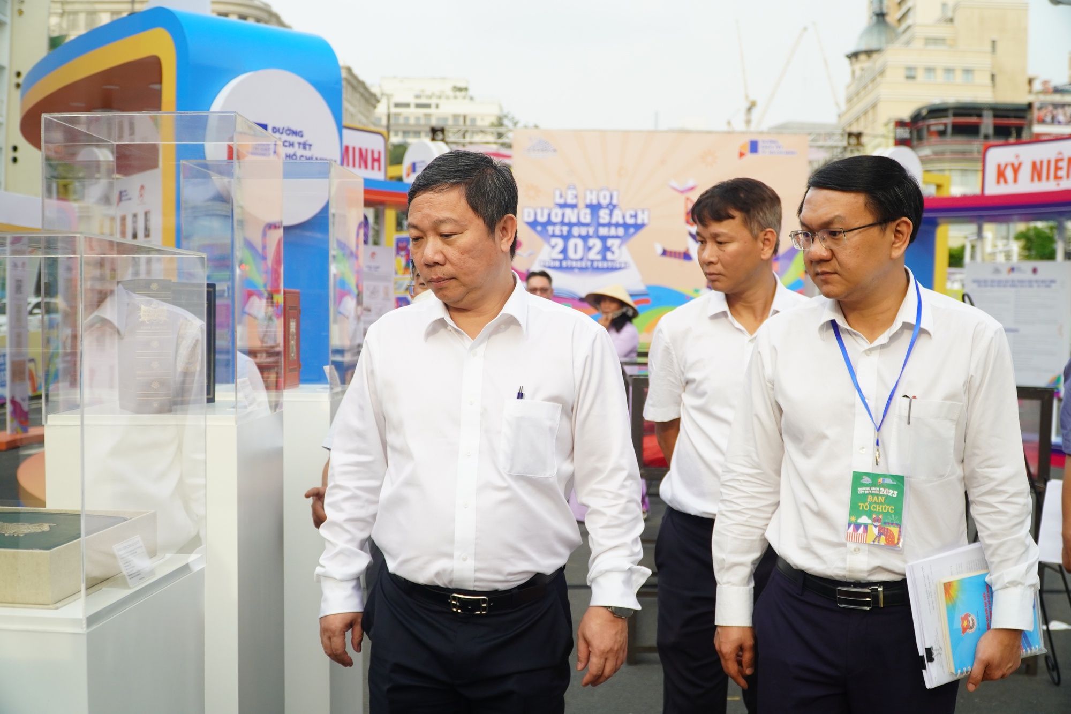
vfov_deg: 31.9
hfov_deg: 46.4
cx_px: 536
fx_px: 1249
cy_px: 357
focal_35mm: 42
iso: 400
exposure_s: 1/500
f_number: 4
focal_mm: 28
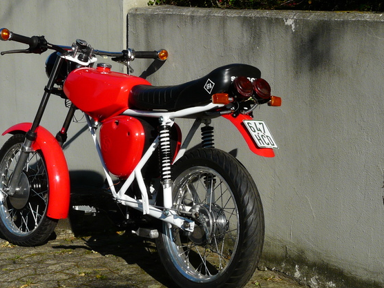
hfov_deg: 18.7
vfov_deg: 14.1
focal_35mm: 105
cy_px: 124
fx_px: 1165
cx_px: 137
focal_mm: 12
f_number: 8
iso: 100
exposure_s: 1/320
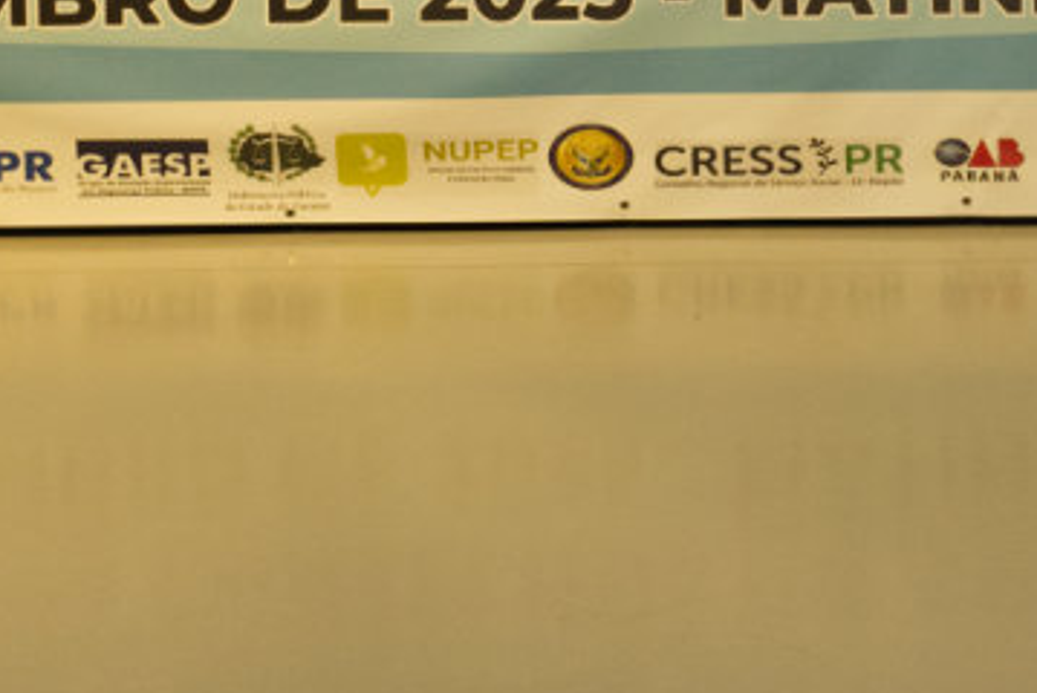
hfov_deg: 17.3
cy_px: -394
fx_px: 3373
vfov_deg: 11.2
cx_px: 913
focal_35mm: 117
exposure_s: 1/80
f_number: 5.6
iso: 4000
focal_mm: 35
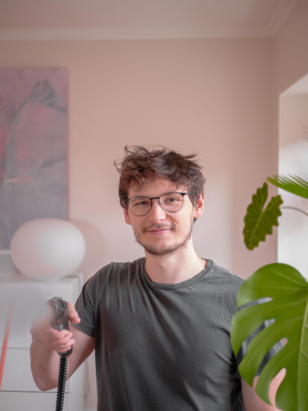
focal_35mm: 50
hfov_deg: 29.1
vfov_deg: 38.2
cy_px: 206
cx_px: 154
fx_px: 593
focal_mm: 25
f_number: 1.7
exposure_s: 1/80
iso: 800
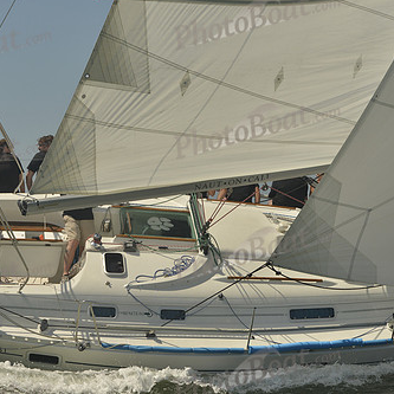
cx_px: 114
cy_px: 206
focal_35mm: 126
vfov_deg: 13.8
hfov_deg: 13.8
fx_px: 1623
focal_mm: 85
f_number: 9
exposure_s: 1/1000
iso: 280
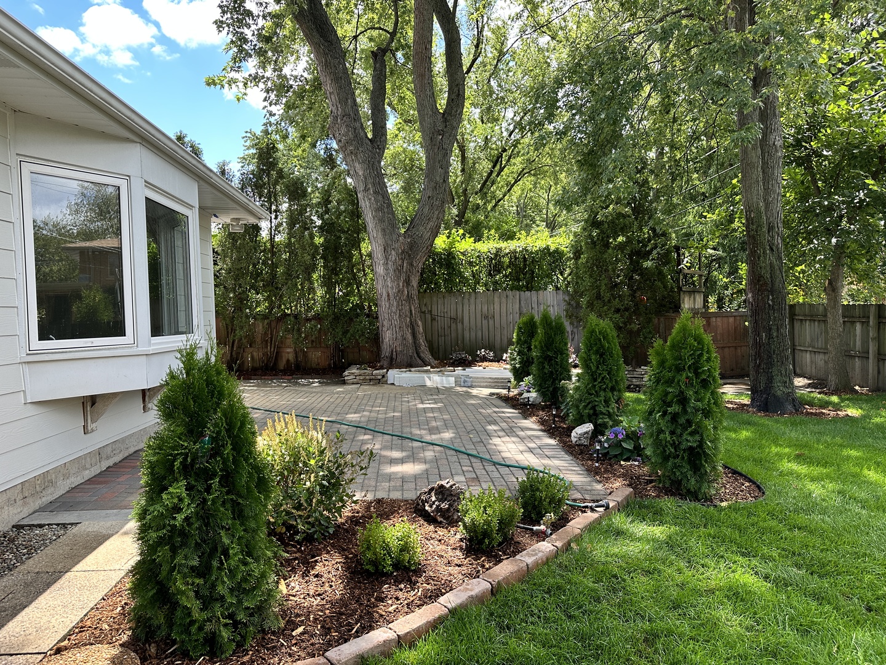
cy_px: 332
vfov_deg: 56.8
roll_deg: +0.6
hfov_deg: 71.6
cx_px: 443
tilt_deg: -2.2
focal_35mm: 24
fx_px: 614
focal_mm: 6.86
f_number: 1.78
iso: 80
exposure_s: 1/659
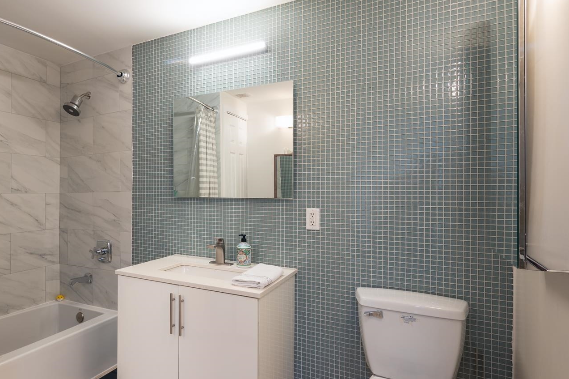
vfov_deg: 57.1
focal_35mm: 22
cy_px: 201
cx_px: 199
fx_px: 347
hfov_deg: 76.6
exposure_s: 1
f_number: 8
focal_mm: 14
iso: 100
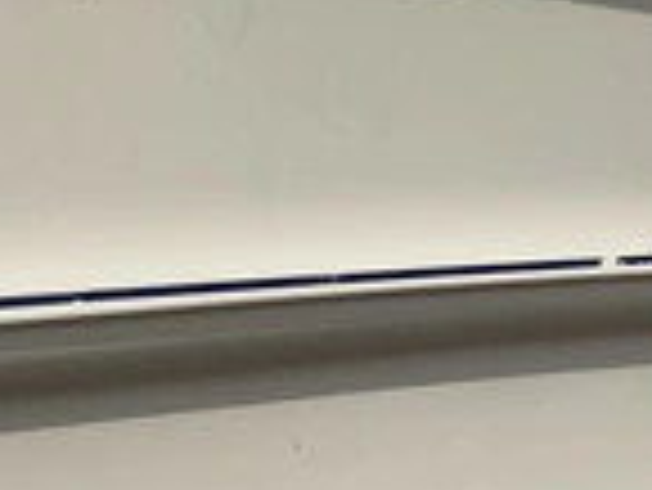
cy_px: -67
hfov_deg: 24.4
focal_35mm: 80
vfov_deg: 17.7
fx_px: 1508
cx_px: 391
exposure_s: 1/5263
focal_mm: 3
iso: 25
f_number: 1.8
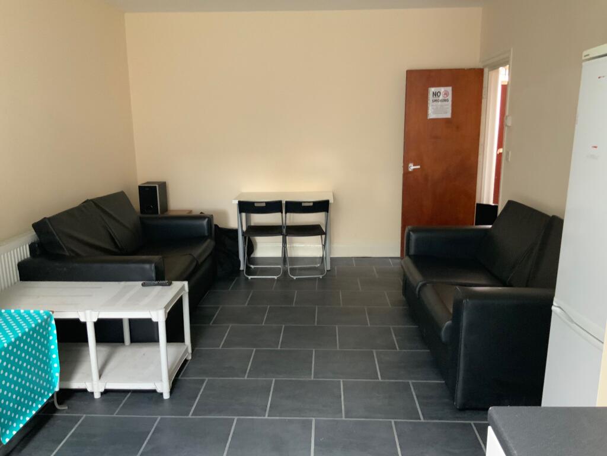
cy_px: 228
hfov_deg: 61.7
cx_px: 304
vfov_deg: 48.2
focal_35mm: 29
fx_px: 509
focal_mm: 3
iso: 320
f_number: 1.8
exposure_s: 1/41
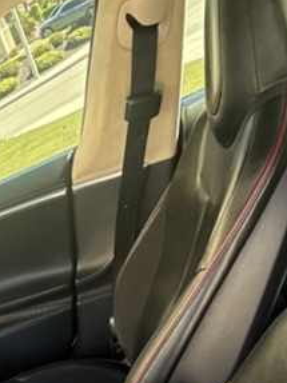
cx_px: -33
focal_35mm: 50
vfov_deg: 31.6
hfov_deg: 26.6
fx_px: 553
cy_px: 466
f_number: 2.2
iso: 200
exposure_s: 1/99
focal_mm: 2.22
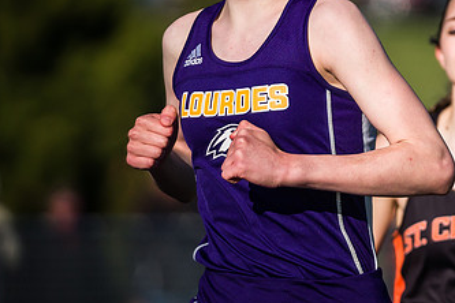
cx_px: 411
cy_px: 85
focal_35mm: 822
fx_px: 10388
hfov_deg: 2.5
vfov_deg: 1.7
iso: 1000
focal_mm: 400
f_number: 5.6
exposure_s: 1/5000
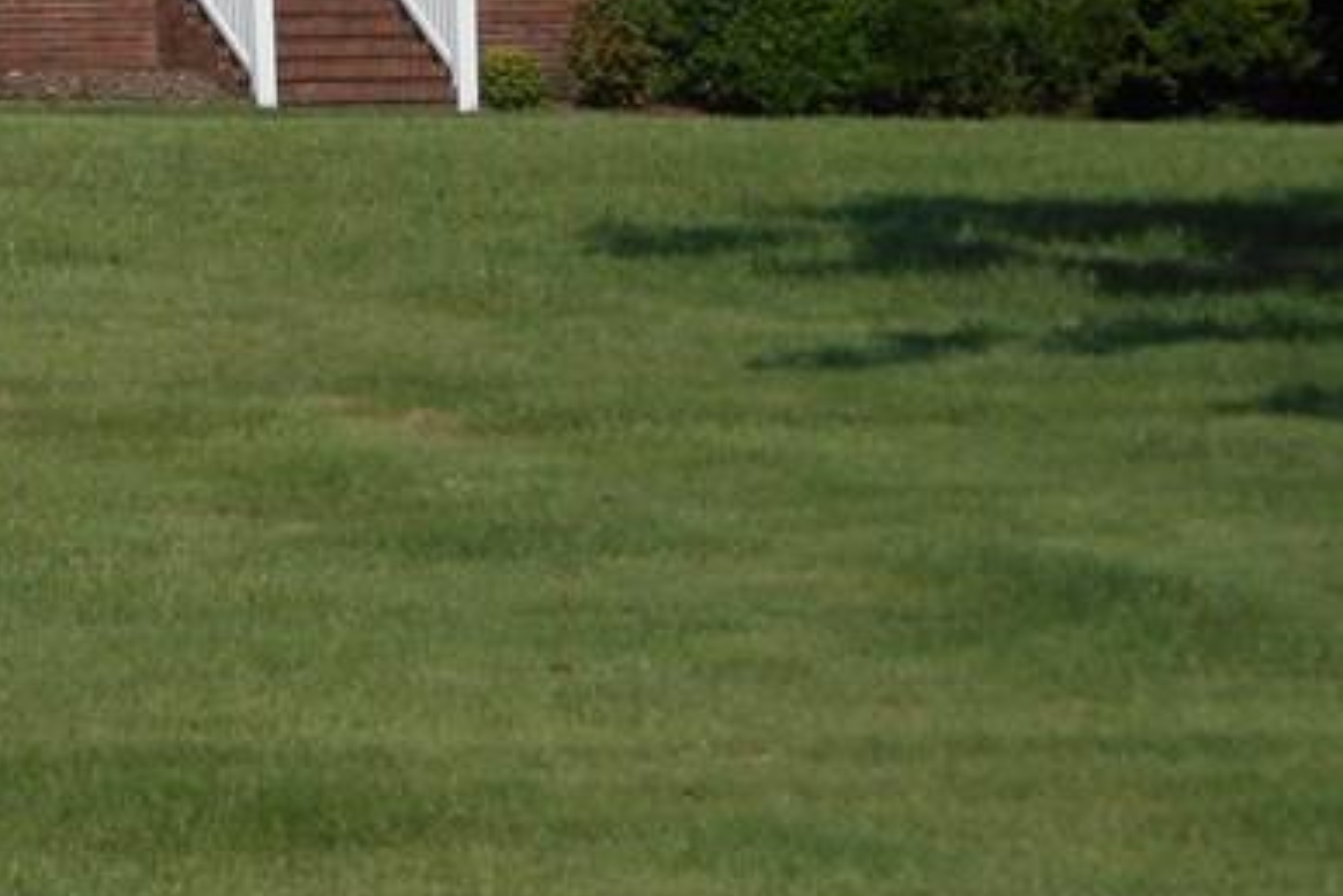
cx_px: -402
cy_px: -367
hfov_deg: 10.9
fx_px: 6866
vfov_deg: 7.4
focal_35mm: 184
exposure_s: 1/640
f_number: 5.3
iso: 80
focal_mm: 12
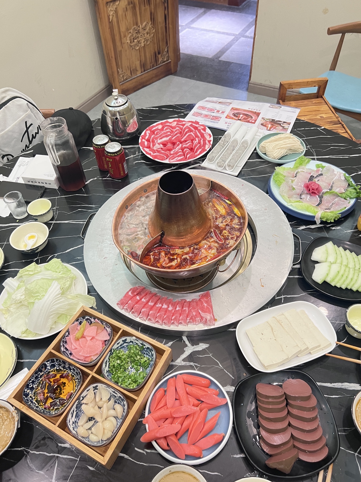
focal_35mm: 26
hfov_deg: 53.1
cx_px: 180
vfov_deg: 67.3
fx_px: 362
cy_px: 241
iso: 250
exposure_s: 1/50
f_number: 1.5
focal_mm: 5.7
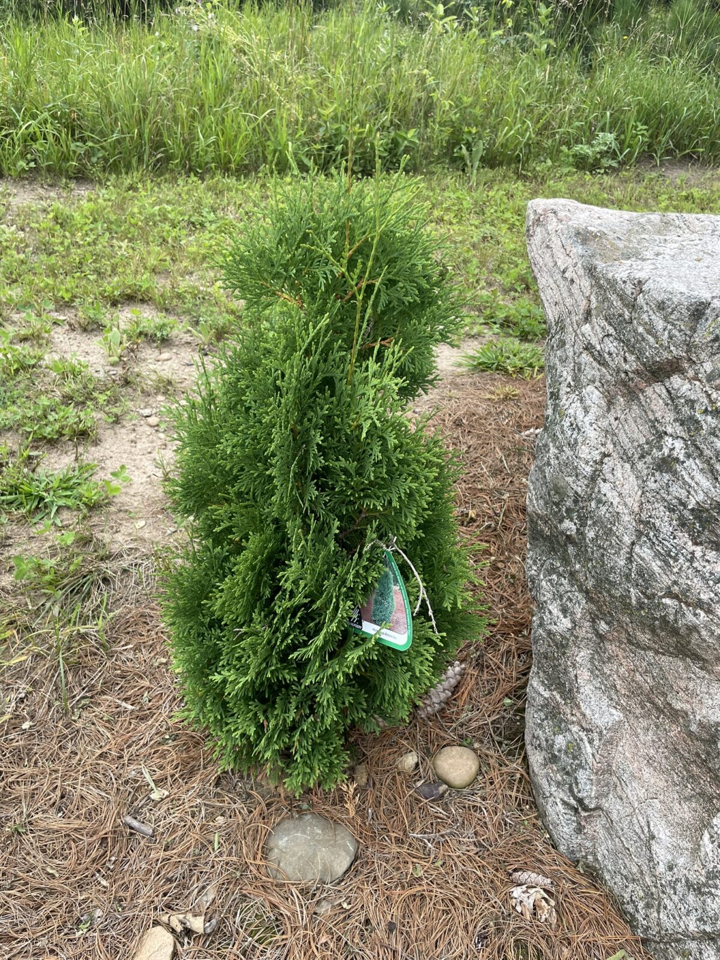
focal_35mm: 26
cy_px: 480
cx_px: 360
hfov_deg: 53.1
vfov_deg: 67.3
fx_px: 721
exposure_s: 1/368
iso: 32
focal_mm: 4.2
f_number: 1.6
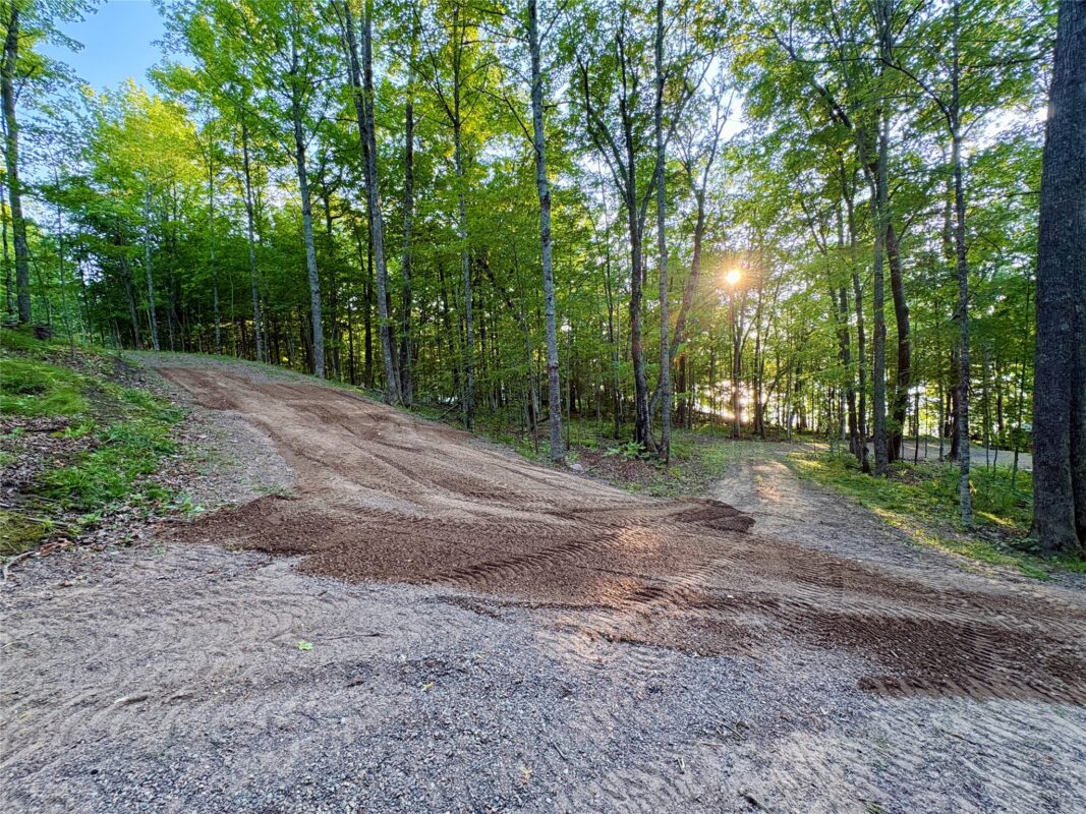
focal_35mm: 14
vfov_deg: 85.7
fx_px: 439
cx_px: 543
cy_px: 407
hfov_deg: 102.1
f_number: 2.2
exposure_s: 1/99
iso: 200
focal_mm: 2.22
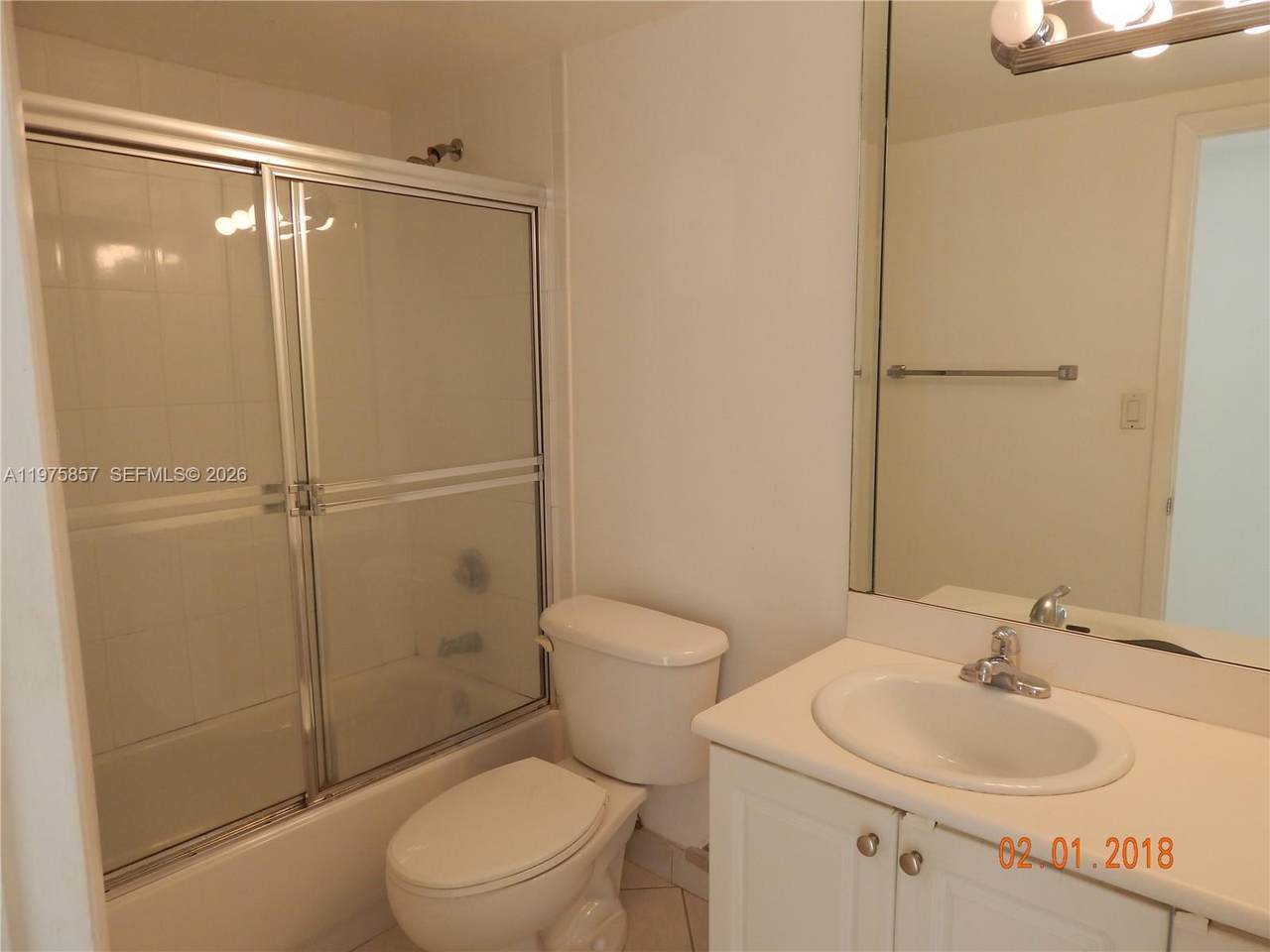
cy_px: 476
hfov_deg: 73.9
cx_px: 635
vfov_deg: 58.9
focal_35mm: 23
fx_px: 844
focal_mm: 4
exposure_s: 1/50
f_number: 3
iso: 125
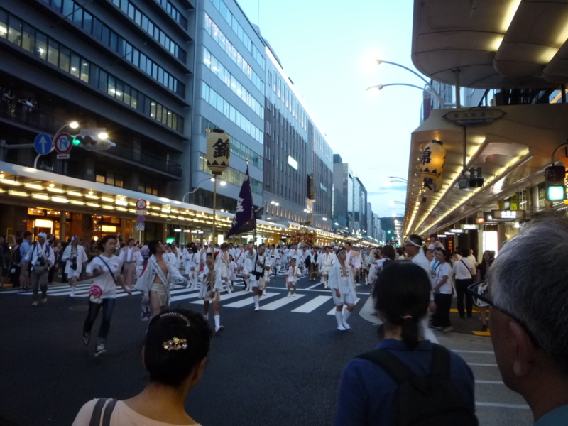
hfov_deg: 60.0
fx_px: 492
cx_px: 284
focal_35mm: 30
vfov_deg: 46.8
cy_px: 213
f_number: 3.3
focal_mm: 5.2
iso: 320
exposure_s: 1/30
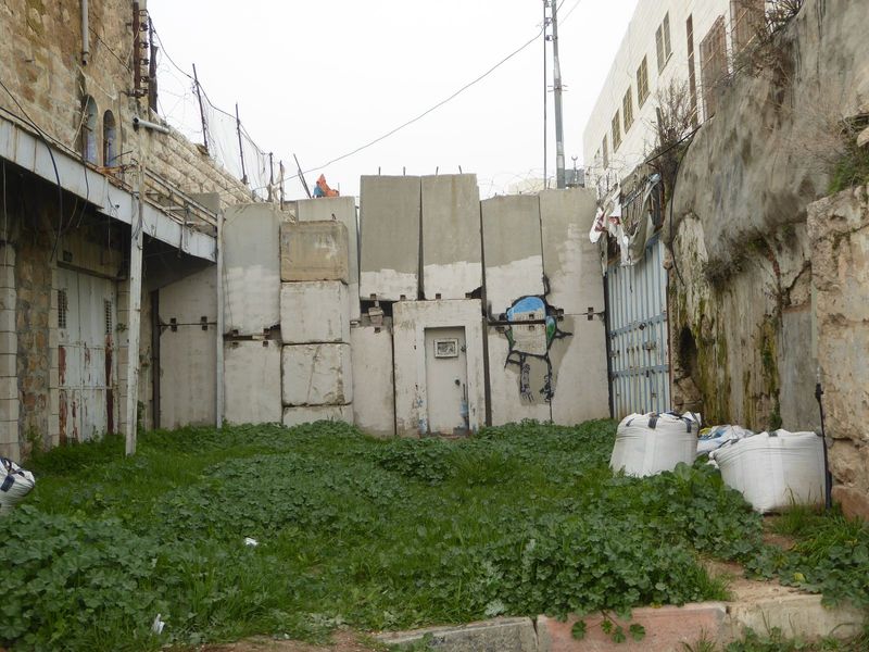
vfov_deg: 29.7
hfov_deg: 38.9
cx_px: 434
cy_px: 326
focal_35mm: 49
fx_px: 1230
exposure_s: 1/200
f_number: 4
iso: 80
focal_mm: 8.4
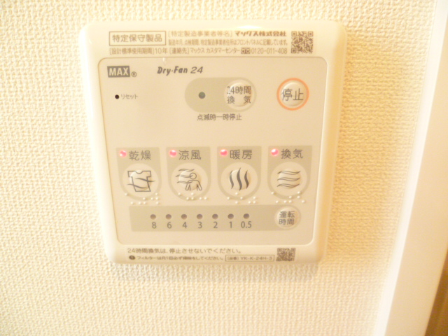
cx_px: 224
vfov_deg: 49.7
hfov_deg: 63.4
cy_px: 168
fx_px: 362
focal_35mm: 28
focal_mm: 5
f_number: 2.8
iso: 800
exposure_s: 1/80
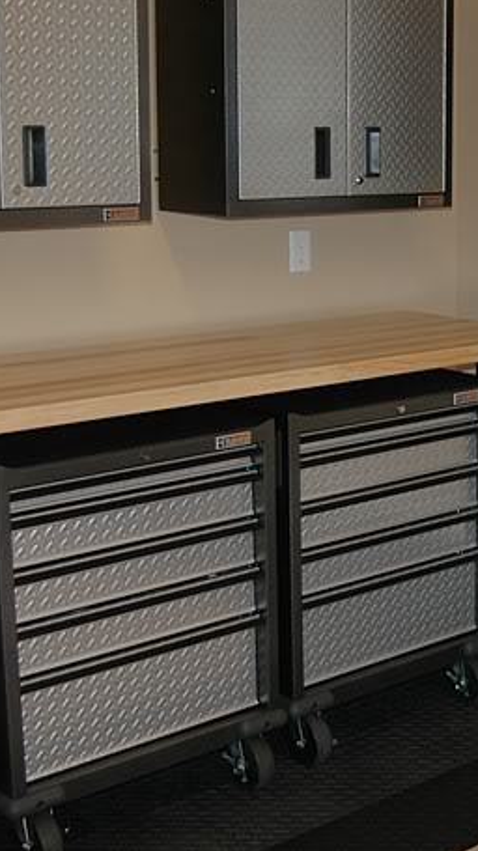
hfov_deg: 18.6
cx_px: 536
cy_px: 343
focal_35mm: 62
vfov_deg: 33.7
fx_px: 1399
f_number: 3.5
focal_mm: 18
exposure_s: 1/60
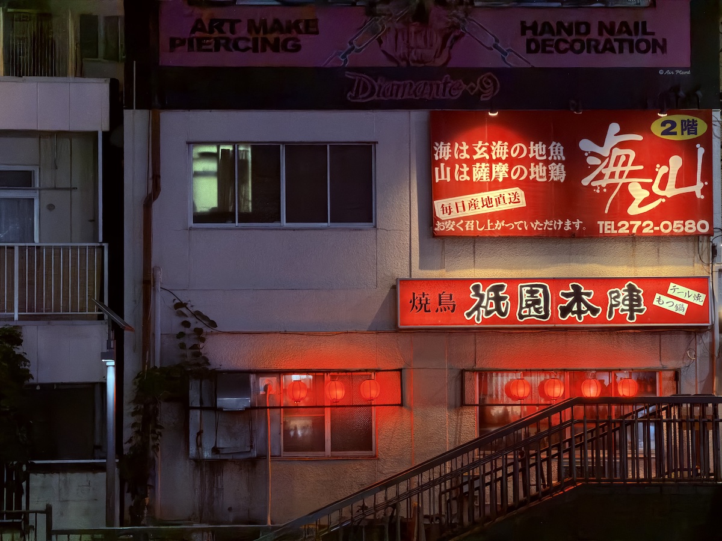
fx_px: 2086
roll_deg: +0.5
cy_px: 270
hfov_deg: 19.6
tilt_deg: +3.1
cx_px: 361
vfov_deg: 14.8
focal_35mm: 100
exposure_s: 1/40
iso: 1250
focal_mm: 16.89
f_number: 2.8
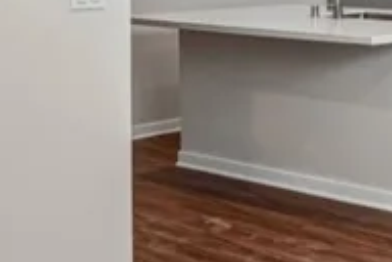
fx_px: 889
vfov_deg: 15.9
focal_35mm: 82
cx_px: 626
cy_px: -72
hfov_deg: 20.4
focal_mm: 18.6
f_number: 8
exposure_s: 1/25
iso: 400
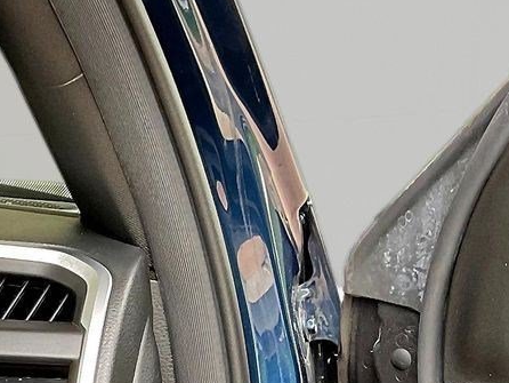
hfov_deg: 16.7
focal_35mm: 104
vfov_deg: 13.5
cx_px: -314
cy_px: 554
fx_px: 1530
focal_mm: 3
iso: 64
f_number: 1.8
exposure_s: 1/72
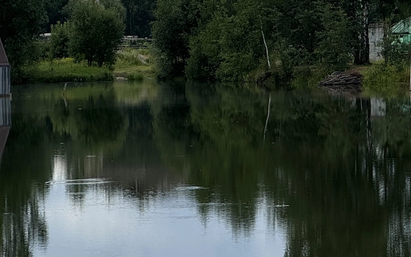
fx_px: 2005
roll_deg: +1.7
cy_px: 5
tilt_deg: +2.1
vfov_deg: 7.3
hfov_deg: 11.7
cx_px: 336
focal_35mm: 179
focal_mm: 9
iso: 25
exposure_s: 1/576
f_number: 2.8
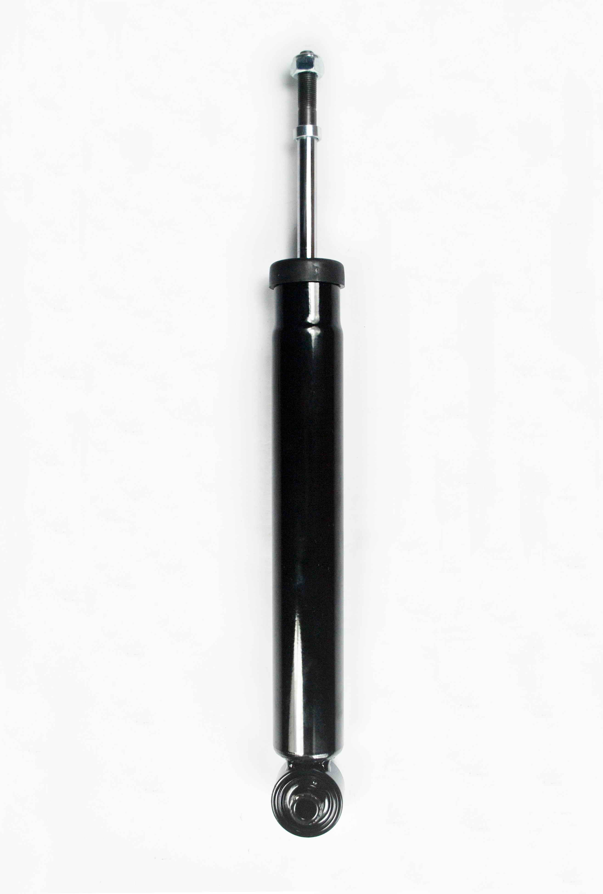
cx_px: 302
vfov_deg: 53.0
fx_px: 897
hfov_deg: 37.1
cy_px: 447
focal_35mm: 36
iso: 160
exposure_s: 1/125
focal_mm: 24
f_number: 5.6
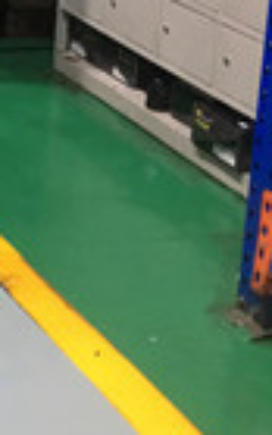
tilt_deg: -14.7
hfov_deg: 10.4
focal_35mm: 112
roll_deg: -0.7
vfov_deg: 18.0
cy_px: -20
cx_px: -341
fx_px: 1327
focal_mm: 4.15
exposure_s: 1/17
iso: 80
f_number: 2.2
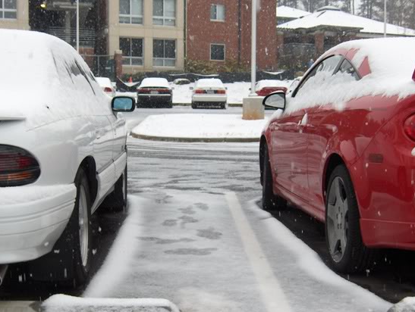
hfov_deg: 33.7
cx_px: 204
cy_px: 203
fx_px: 684
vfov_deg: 25.6
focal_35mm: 57
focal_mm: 8
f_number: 2.8
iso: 100
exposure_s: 1/202
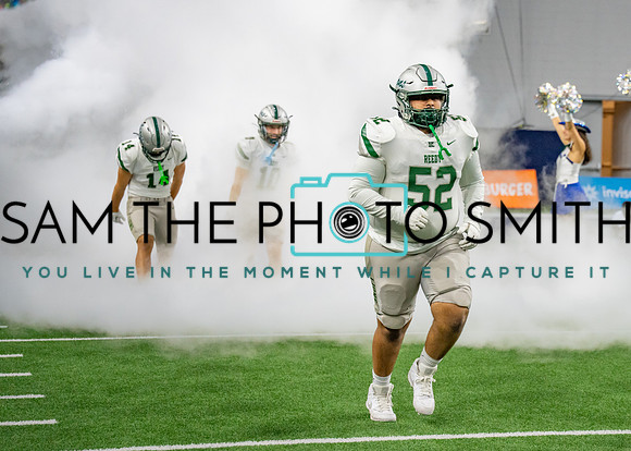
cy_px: 218
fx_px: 1865
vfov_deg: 13.8
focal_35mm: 104
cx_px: 467
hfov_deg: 19.1
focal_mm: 70
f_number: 2.8
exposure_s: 1/1000
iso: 2000
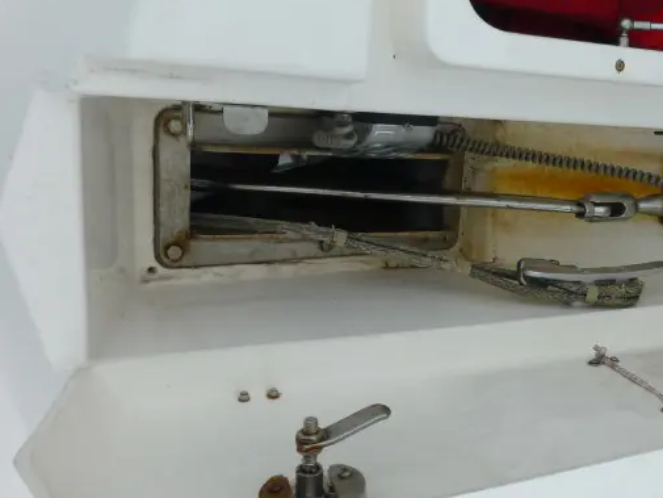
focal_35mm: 38
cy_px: 230
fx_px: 728
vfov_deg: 37.7
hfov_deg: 46.6
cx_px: 521
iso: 100
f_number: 4
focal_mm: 4.3
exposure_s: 1/400
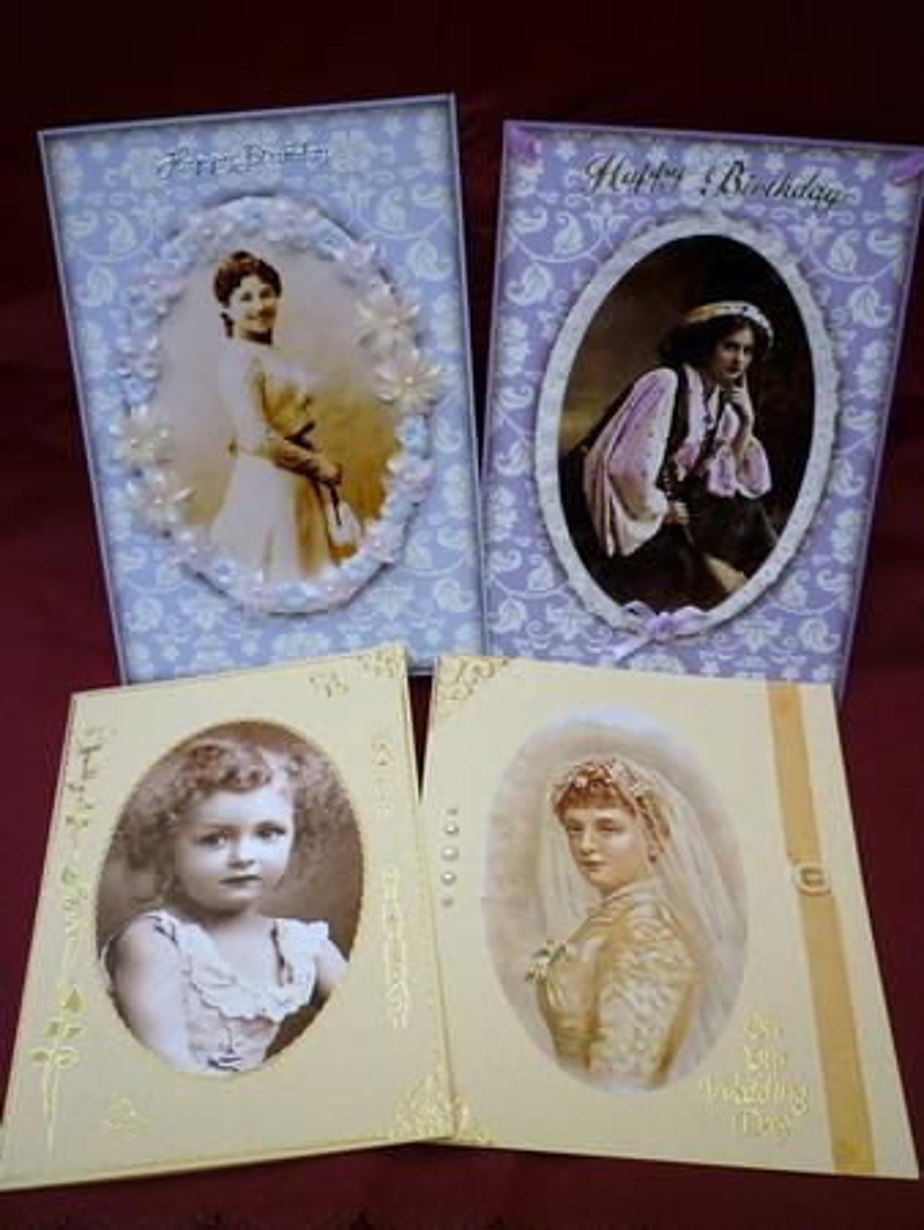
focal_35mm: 29
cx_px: 462
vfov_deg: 61.6
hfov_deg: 48.3
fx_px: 1031
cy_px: 615
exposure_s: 1/80
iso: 80
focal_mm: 5.2
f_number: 3.3
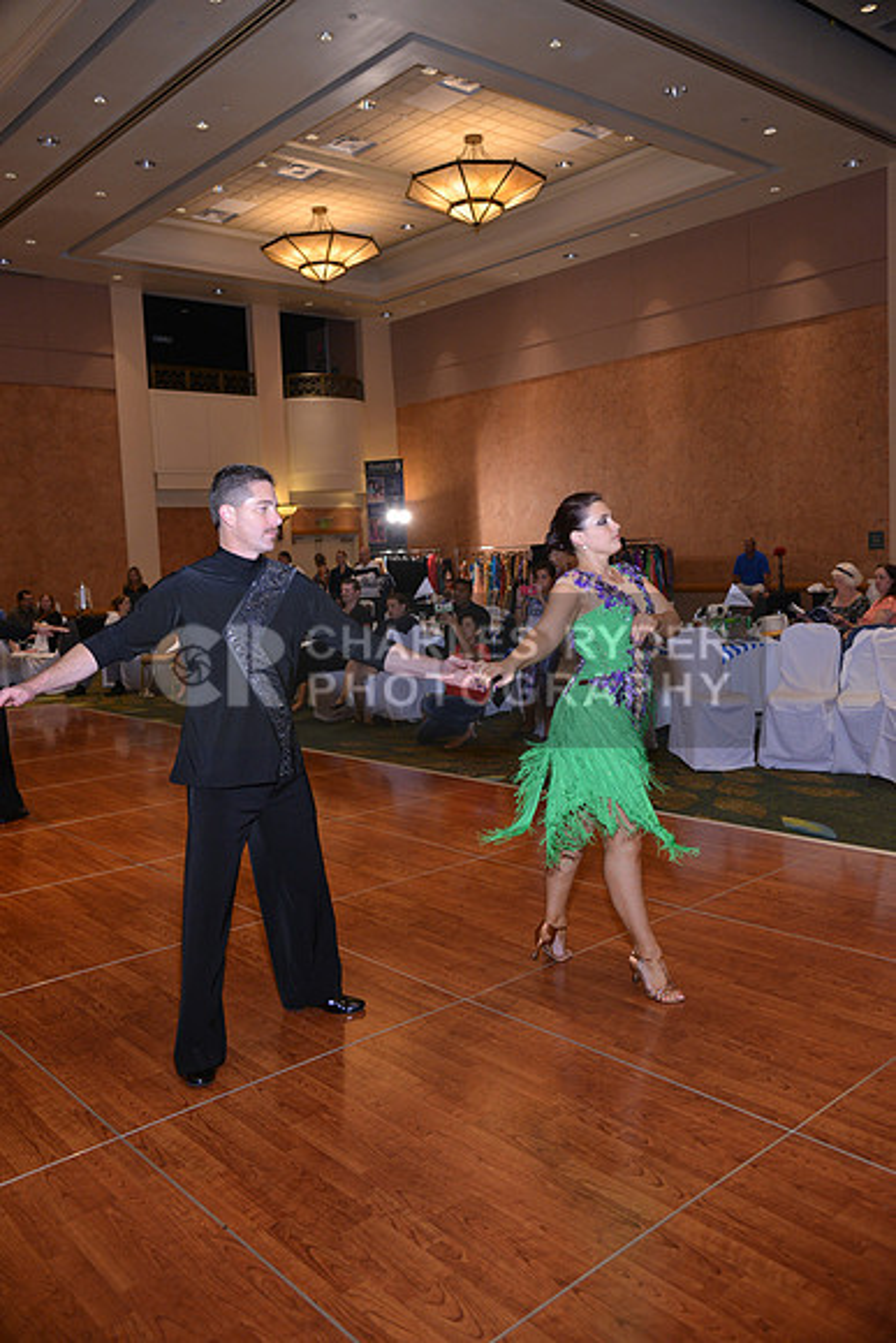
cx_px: 448
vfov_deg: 61.9
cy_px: 672
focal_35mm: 30
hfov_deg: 43.6
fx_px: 1119
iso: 1000
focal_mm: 30
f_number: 4
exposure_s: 1/250
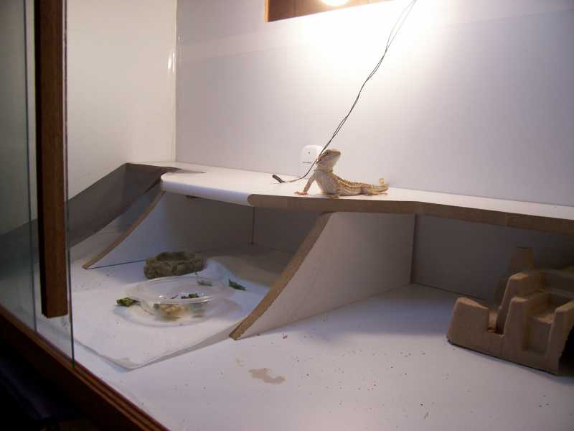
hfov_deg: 54.0
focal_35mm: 34
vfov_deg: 41.8
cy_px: 216
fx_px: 564
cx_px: 287
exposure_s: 1/66.8
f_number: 2.7
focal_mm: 5.6
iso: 80
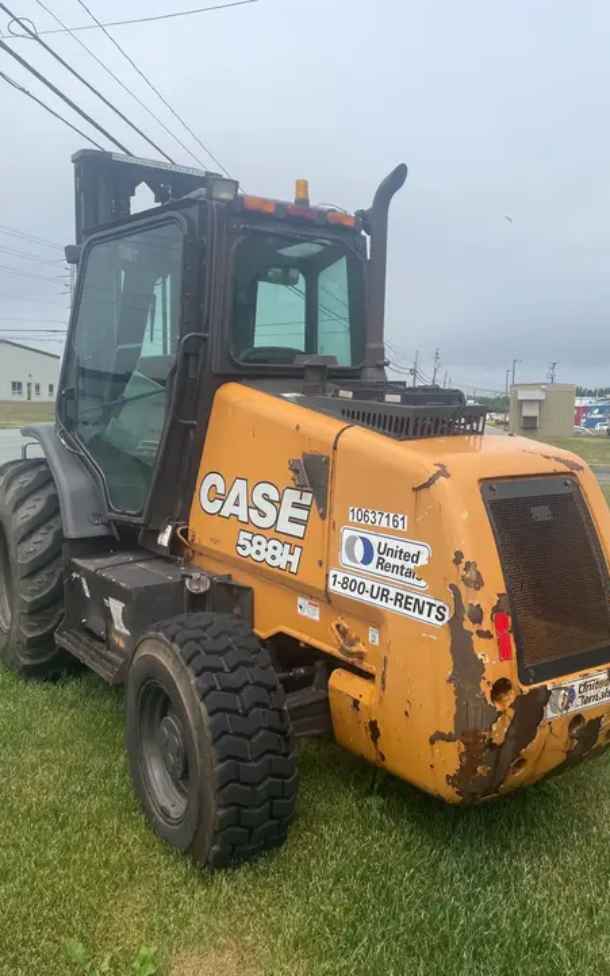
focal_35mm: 28
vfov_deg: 66.5
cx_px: 318
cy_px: 482
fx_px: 745
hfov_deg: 44.5
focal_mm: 4.2
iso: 32
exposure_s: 1/4292
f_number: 1.6
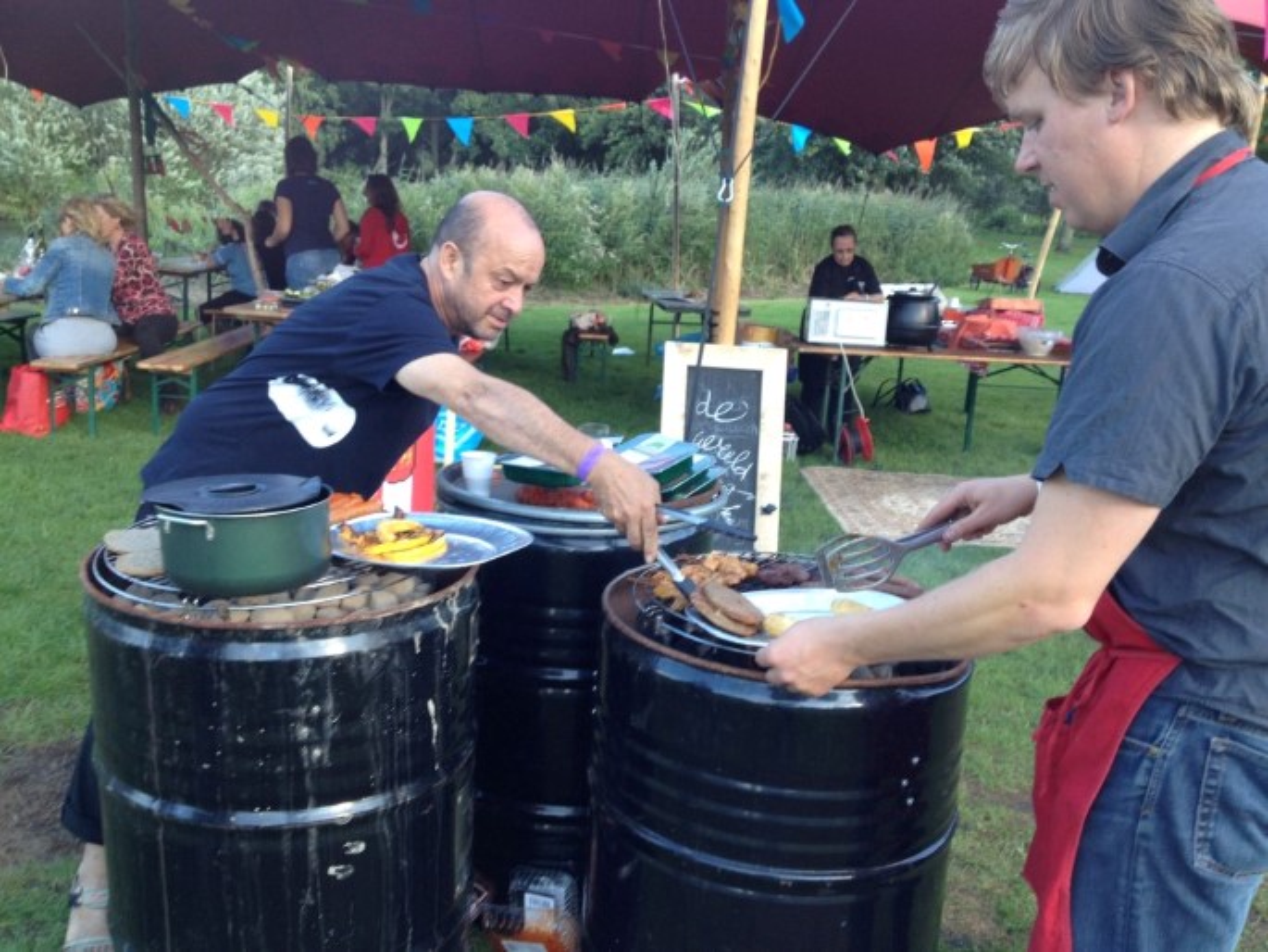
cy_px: 476
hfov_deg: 52.6
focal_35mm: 35
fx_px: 1282
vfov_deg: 40.7
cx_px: 634
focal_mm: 4.28
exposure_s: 1/120
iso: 50
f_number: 2.4
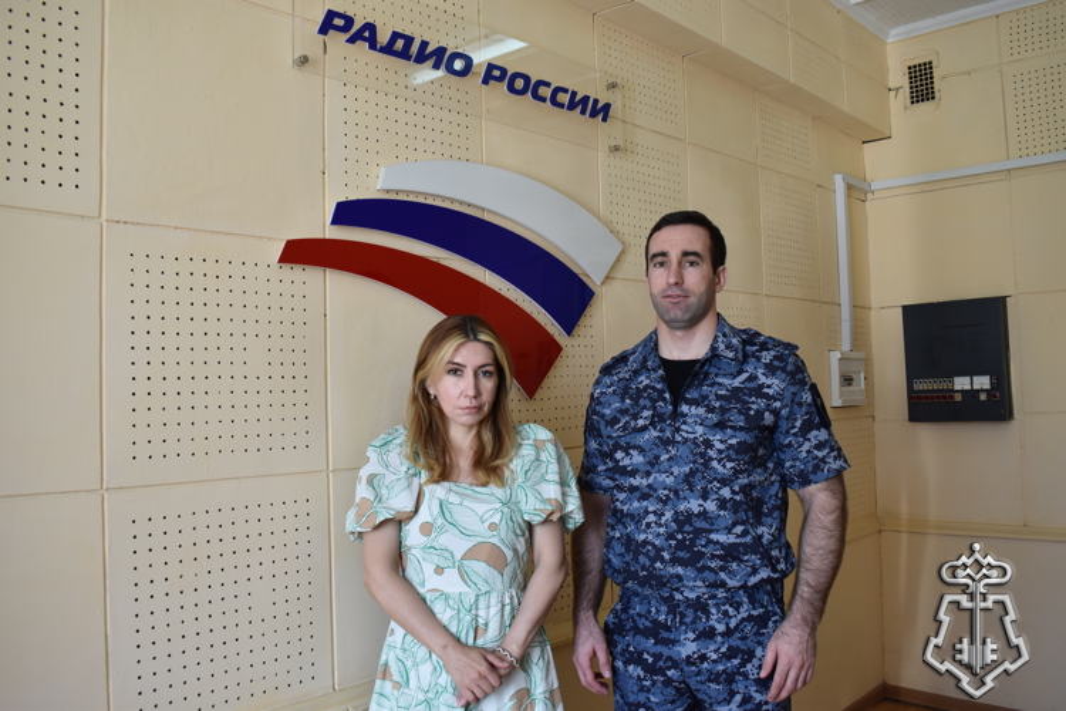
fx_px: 933
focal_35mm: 32
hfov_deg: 59.5
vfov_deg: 41.7
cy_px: 356
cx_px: 533
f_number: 5.6
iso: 400
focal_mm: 21
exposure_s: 1/125
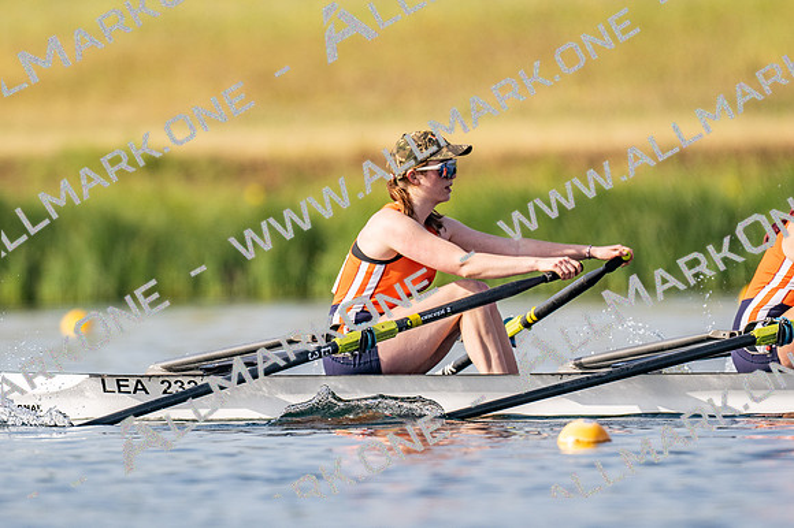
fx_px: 19838
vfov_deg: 1.5
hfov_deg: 2.3
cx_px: 397
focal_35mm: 900
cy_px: 264
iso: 220
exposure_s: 1/2500
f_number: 5
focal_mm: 600
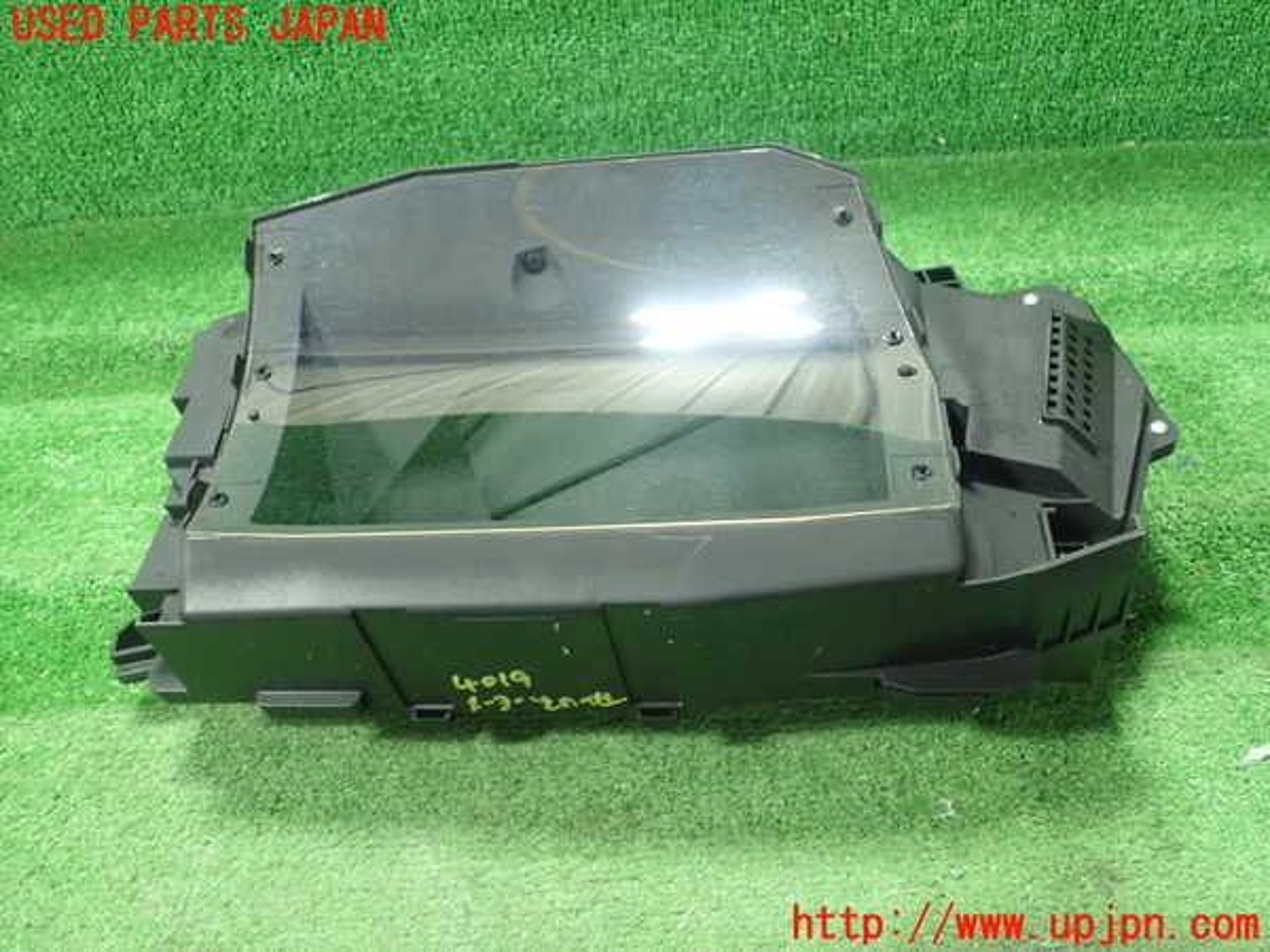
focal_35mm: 30
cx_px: 635
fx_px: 1101
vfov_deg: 46.8
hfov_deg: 60.0
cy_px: 476
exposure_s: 1/100
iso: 800
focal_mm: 5.5
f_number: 2.3
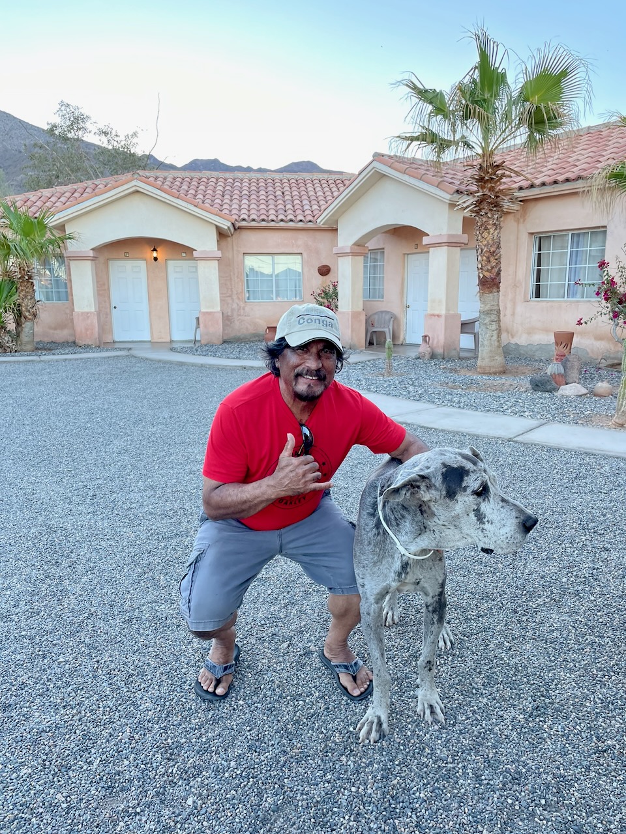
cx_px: 313
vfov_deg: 67.3
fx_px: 627
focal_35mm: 26
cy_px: 417
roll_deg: -0.6
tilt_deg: -11.6
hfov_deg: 53.1
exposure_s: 1/196
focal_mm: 4.2
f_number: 1.6
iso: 32
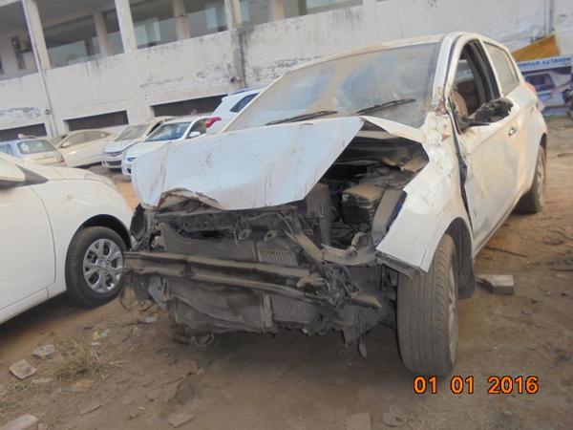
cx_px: 286
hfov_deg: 67.3
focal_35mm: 26
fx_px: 430
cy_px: 215
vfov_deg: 53.1
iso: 100
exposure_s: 1/80
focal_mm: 4.6
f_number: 3.5
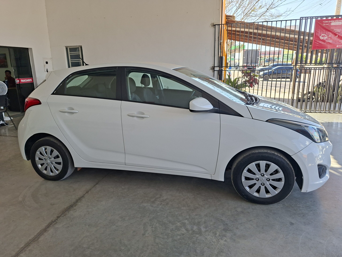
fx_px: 227
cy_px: 128
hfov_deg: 73.9
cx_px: 171
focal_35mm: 23
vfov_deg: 58.9
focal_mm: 5.54
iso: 50
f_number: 1.8
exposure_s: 1/309
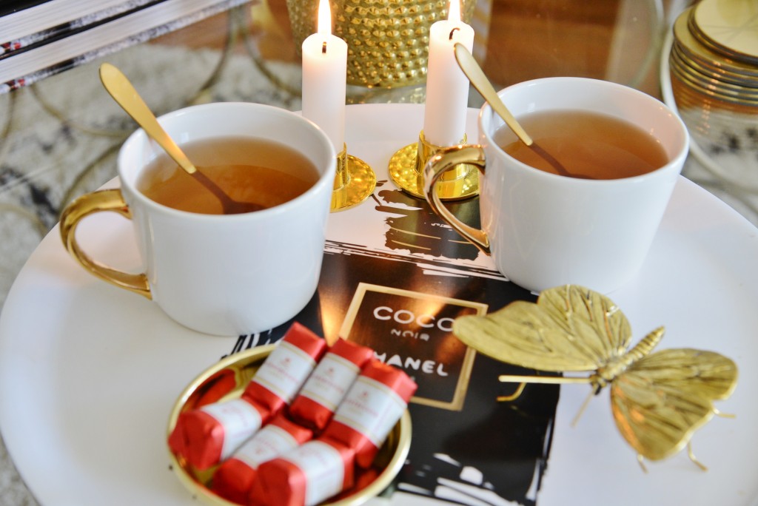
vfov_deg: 23.4
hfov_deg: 34.5
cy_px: 253
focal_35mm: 58
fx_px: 1222
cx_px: 379
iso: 1600
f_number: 5.6
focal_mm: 58
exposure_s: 1/80
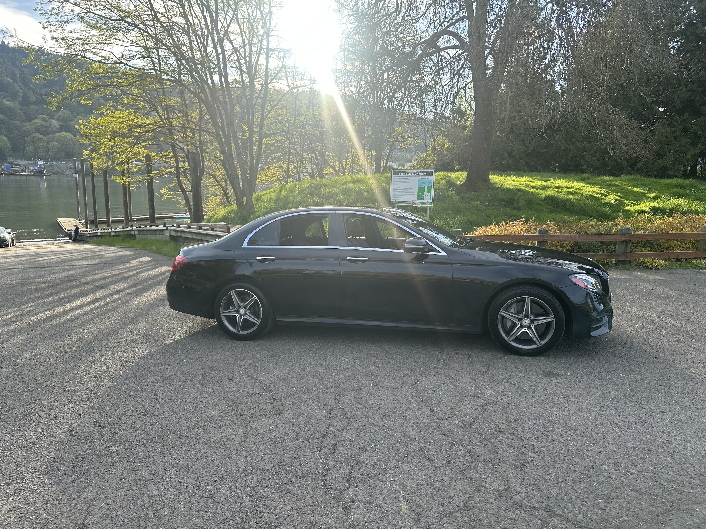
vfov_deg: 56.8
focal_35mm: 24
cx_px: 353
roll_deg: -1.9
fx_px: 489
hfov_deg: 71.6
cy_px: 264
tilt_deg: -7.9
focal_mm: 6.86
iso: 80
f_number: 1.78
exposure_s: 1/1304
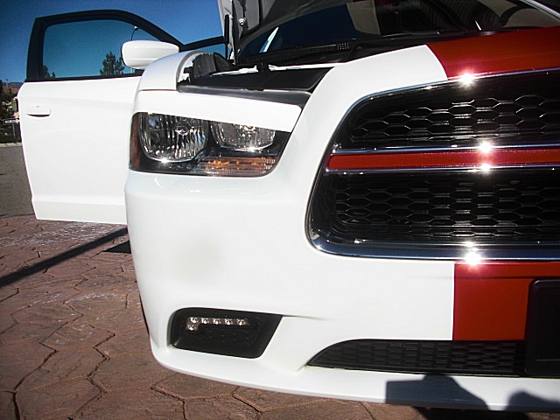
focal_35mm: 36
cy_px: 210
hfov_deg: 51.4
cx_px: 280
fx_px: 582
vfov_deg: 39.7
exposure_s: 1/320
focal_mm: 6.3
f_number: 7.9
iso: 50
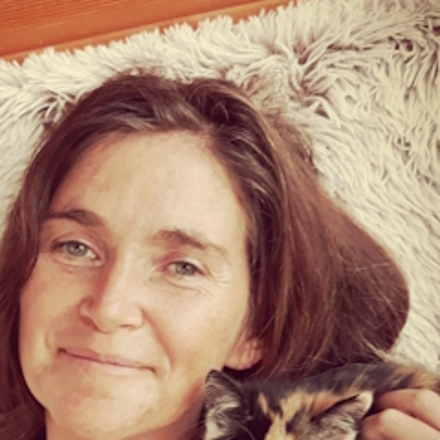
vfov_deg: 38.9
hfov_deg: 40.0
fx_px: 604
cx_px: 192
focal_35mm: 42
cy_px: 333
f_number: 2.7
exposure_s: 1/100
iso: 800
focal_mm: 5
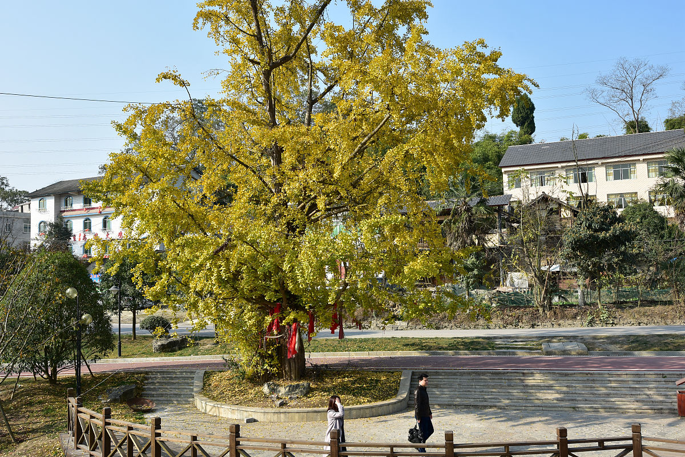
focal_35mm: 36
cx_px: 342
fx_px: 685
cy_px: 228
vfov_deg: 36.9
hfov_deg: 53.1
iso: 100
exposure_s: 1/125
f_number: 9
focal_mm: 24
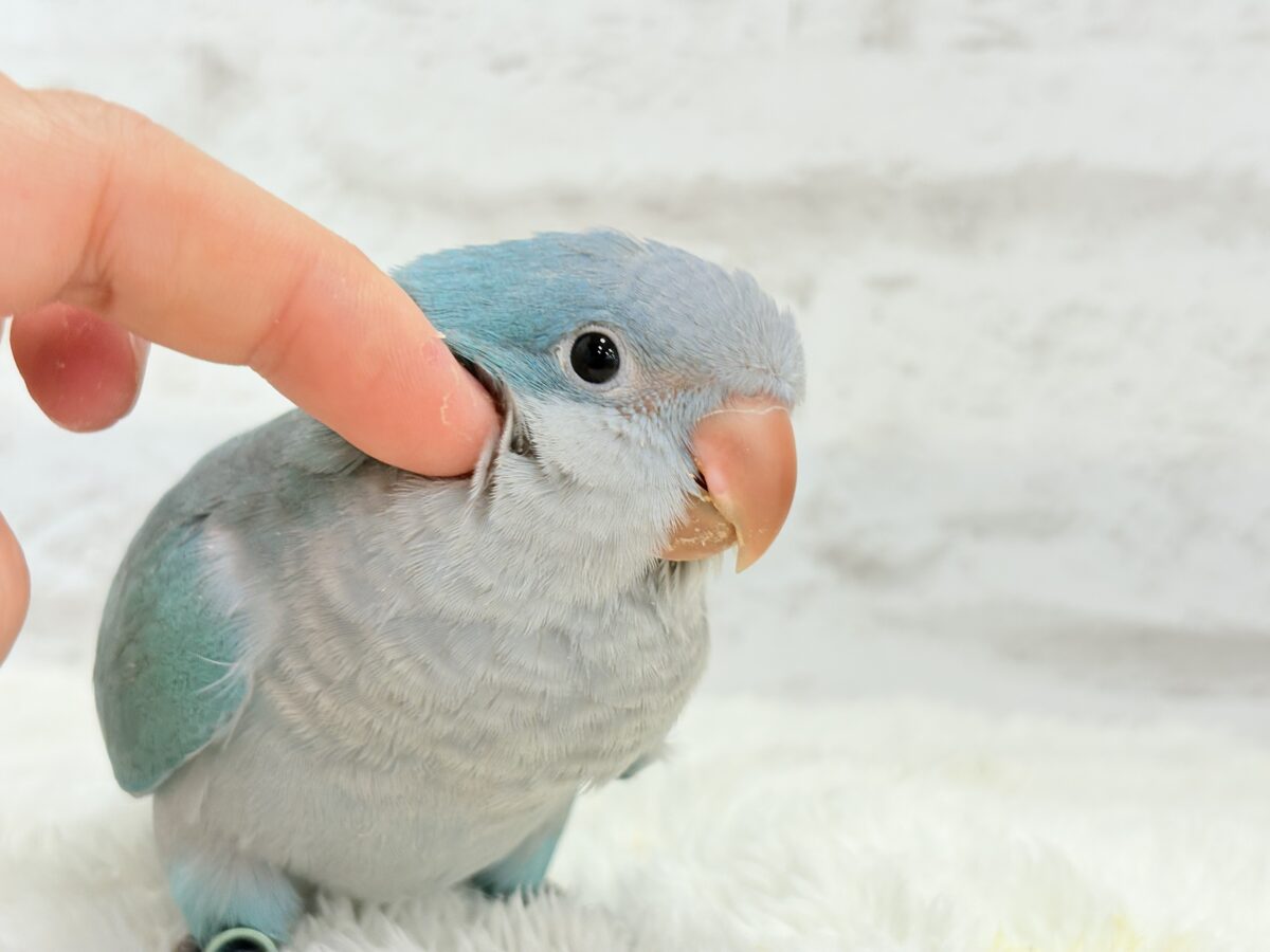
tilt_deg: -5.8
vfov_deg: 28.0
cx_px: 635
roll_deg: -0.1
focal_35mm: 52
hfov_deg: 36.8
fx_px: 1908
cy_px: 476
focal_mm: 5.96
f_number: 1.6
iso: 40
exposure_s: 1/50
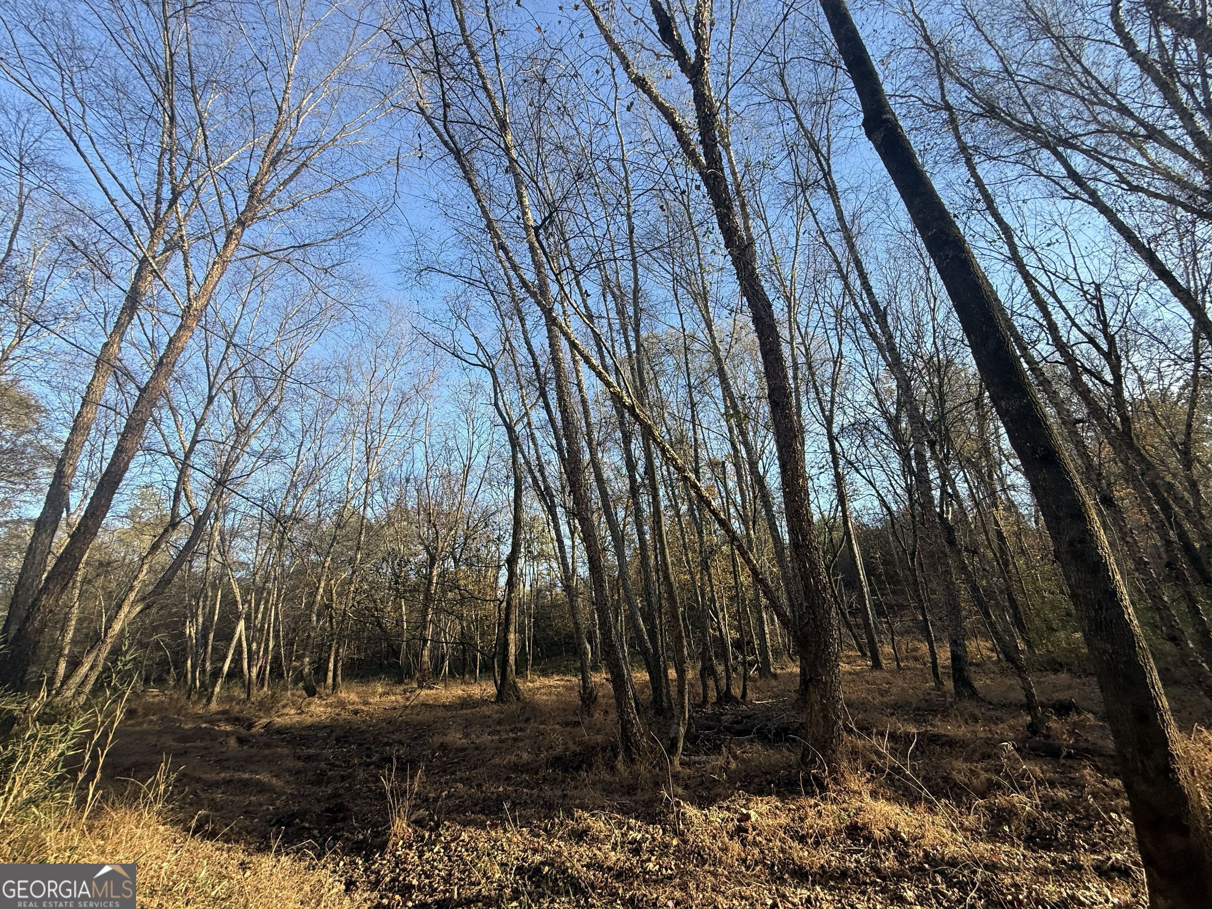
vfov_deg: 85.7
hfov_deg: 102.1
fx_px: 490
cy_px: 454
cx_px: 606
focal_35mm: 14
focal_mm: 2.22
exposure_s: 1/326
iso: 50
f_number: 2.2
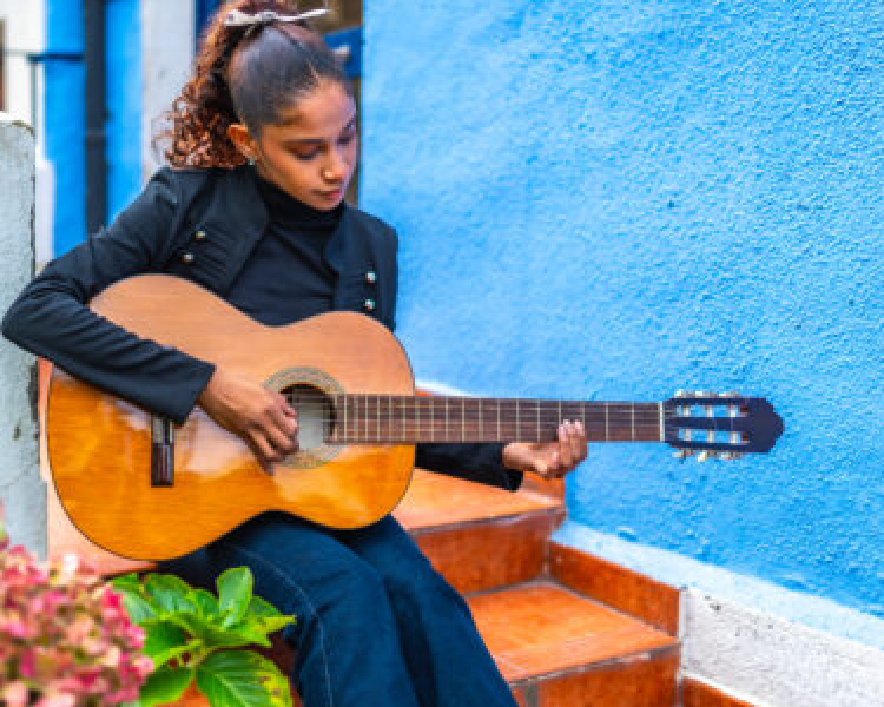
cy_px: 359
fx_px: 1282
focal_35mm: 49
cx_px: 263
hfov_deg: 37.4
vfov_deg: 30.8
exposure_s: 1/400
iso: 100
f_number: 1.4
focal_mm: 35
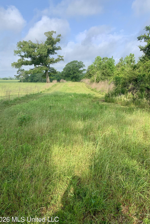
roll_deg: -0.8
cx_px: 77
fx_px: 175
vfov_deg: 65.5
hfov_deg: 46.4
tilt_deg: -8.9
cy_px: 114
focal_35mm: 28
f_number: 1.8
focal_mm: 4.25
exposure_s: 1/1350
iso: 25
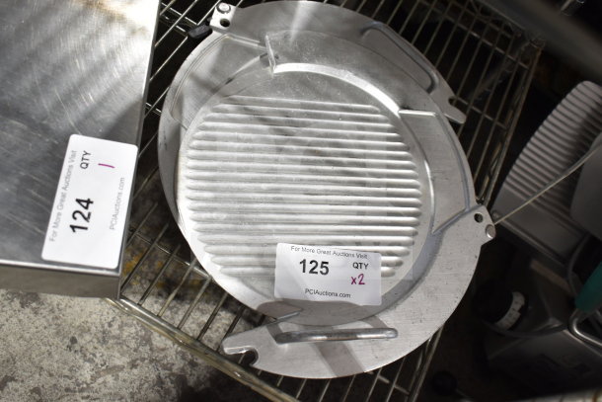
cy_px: 201
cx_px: 301
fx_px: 577
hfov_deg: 55.1
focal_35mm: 34
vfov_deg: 38.4
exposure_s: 1/40
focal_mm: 23
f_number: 3.8
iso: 640
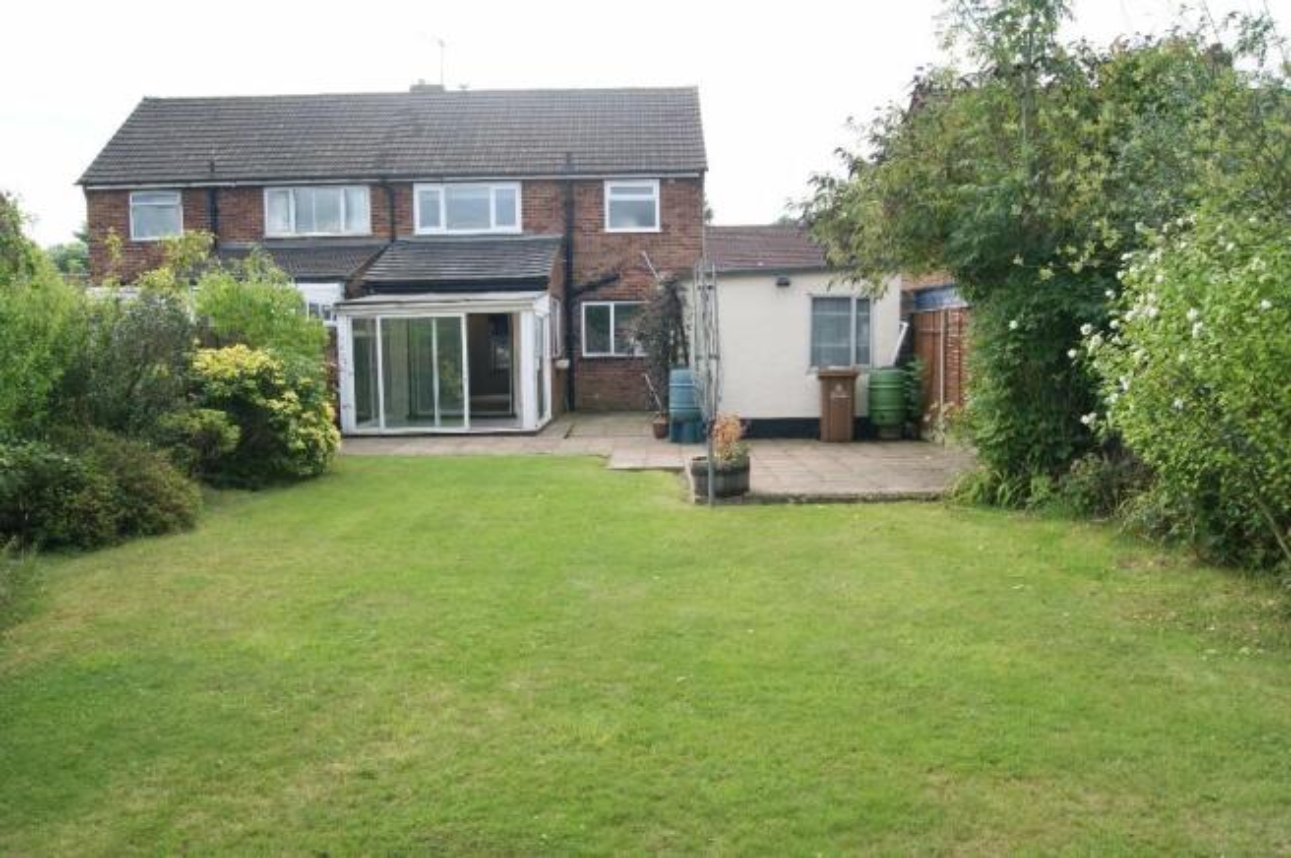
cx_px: 646
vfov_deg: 43.5
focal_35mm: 30
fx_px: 1075
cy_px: 429
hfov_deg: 62.0
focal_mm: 20
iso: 100
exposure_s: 1/160
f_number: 8
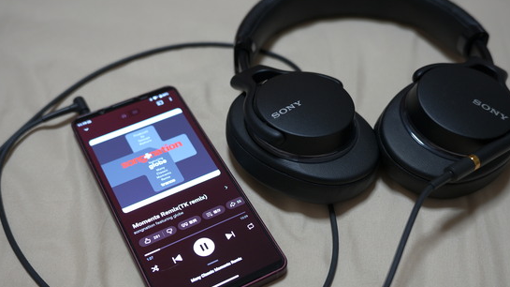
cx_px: 250
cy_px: 200
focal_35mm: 42
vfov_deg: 28.1
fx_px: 568
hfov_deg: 48.4
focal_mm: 28
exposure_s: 1/100
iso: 640
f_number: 2.8
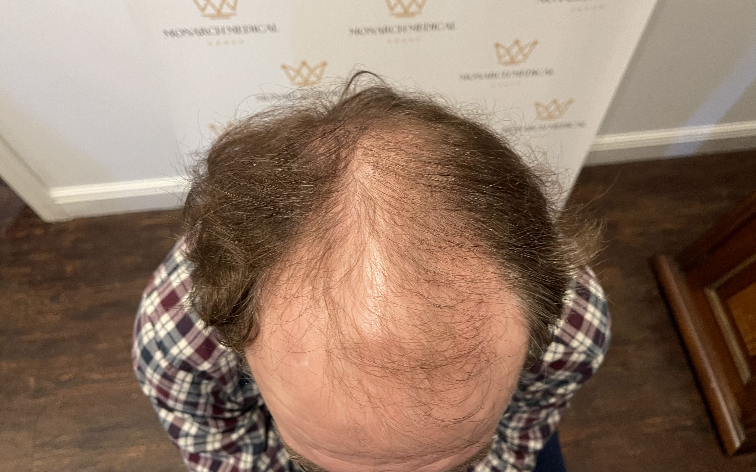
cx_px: 375
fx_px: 556
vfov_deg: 46.0
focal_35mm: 27
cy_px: 220
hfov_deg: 68.4
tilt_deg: -65.3
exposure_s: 1/50
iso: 200
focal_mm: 5.1
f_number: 1.6
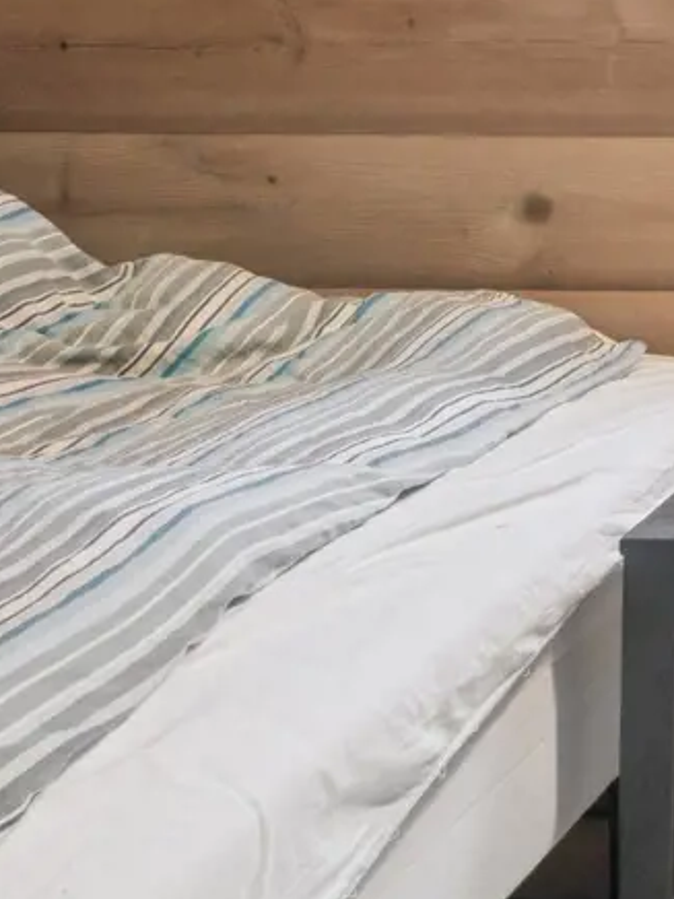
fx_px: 2393
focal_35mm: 92
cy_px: -144
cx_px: 1428
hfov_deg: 13.3
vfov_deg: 20.1
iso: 200
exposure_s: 1/30
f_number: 8
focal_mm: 14.5
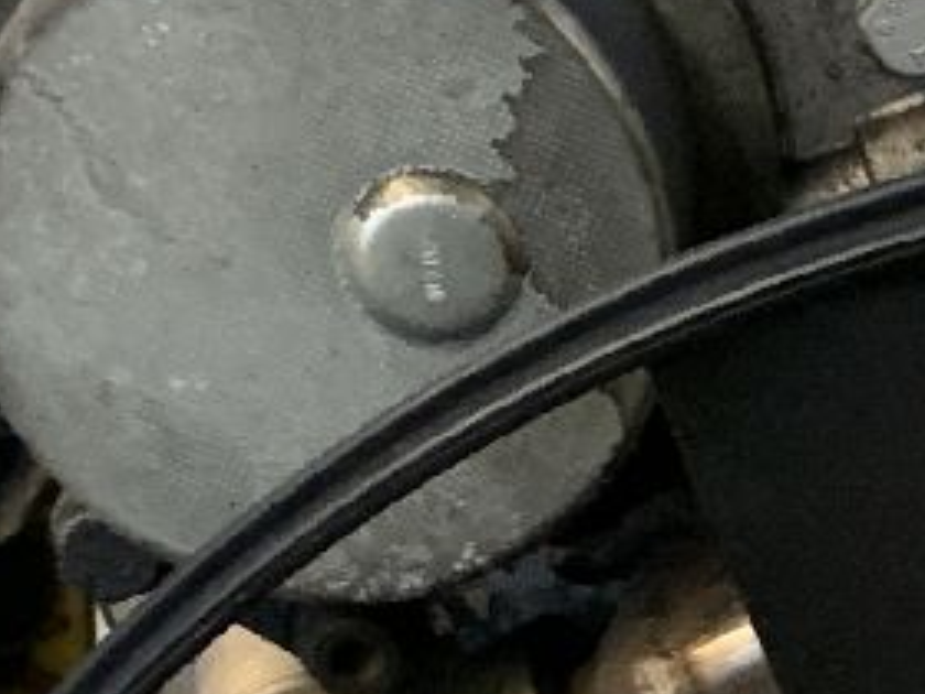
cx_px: 1435
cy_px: 534
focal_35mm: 178
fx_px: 4756
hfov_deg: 10.7
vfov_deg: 8.3
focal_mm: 4.25
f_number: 1.8
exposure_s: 1/50
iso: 400
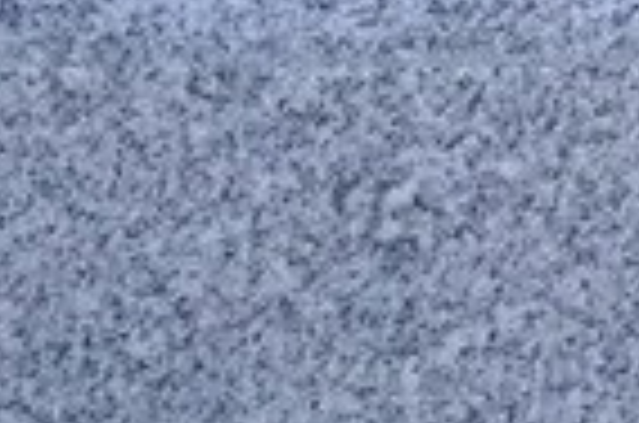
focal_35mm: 205
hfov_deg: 8.8
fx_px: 3631
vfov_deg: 6.5
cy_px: 821
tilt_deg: -16.5
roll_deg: +0.2
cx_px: -1030
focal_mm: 3.3
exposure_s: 1/348
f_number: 2.4
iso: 25
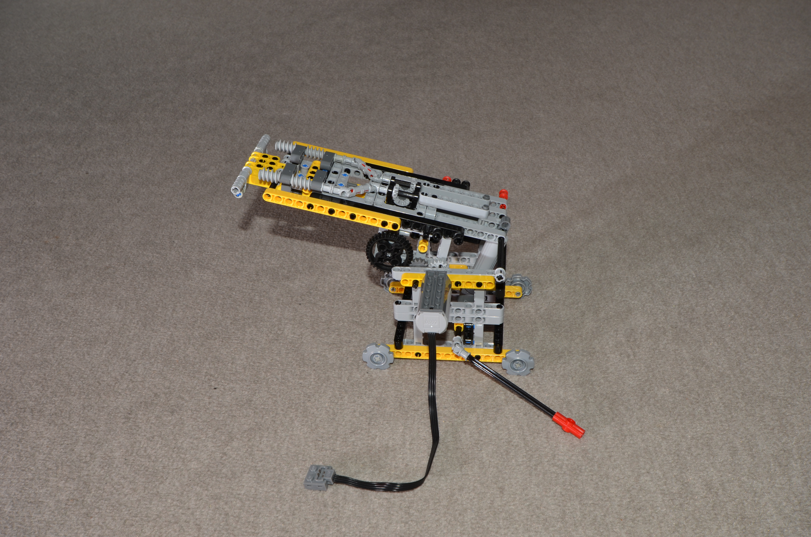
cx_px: 406
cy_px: 268
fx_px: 809
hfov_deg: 53.2
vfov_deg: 36.7
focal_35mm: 36
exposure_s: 1/60
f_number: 13
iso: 100
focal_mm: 24
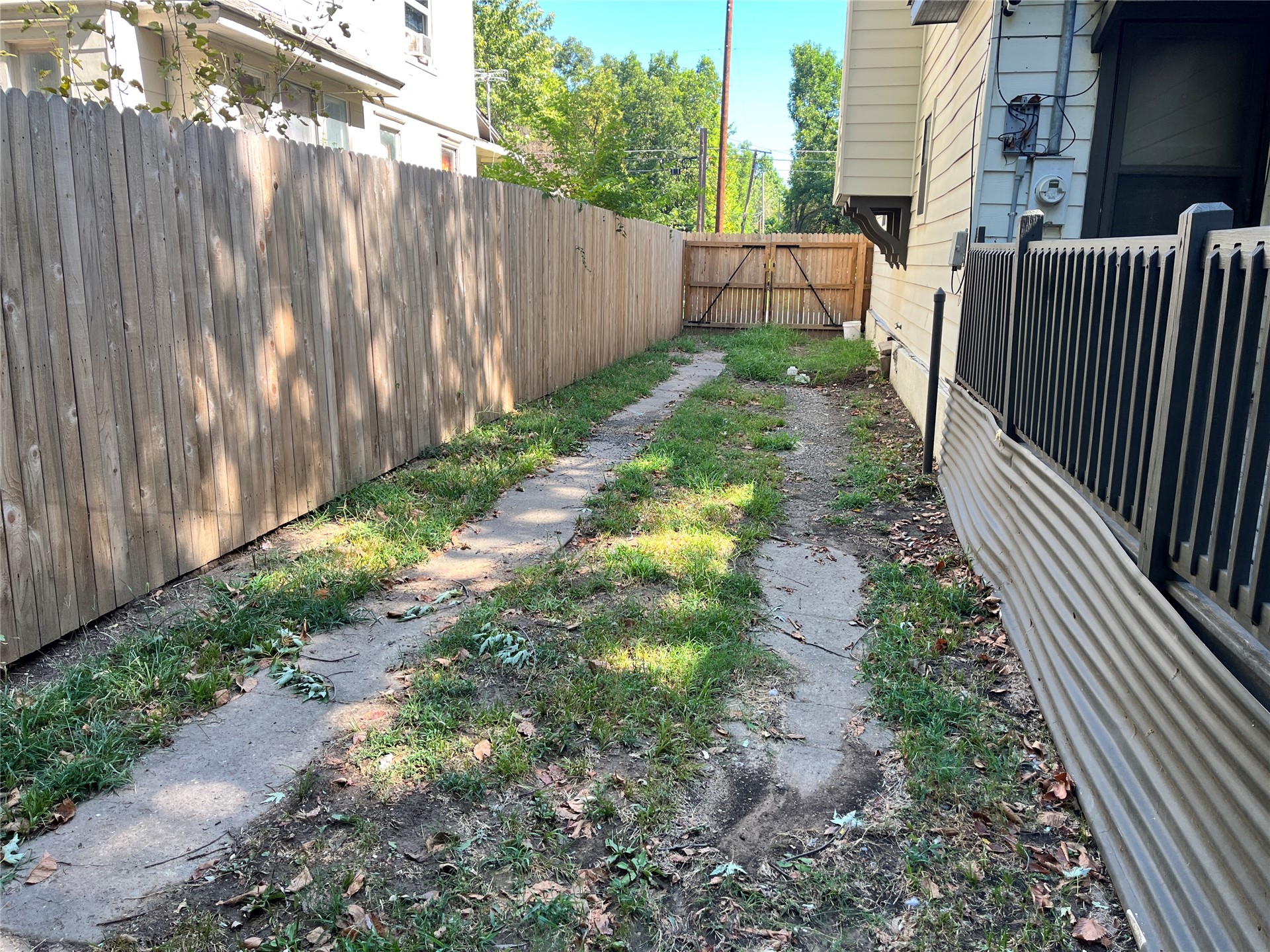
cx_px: 635
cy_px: 476
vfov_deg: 53.1
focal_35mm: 26
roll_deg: -0.7
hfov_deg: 67.3
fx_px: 954
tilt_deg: -9.1
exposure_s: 1/225
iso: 40
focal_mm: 5.1
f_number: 1.6
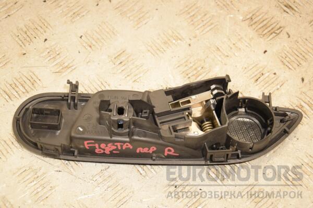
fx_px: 678
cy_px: 104
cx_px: 156
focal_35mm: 78
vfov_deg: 17.5
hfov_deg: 26.0
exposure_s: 1/200
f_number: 5.6
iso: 800
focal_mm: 52
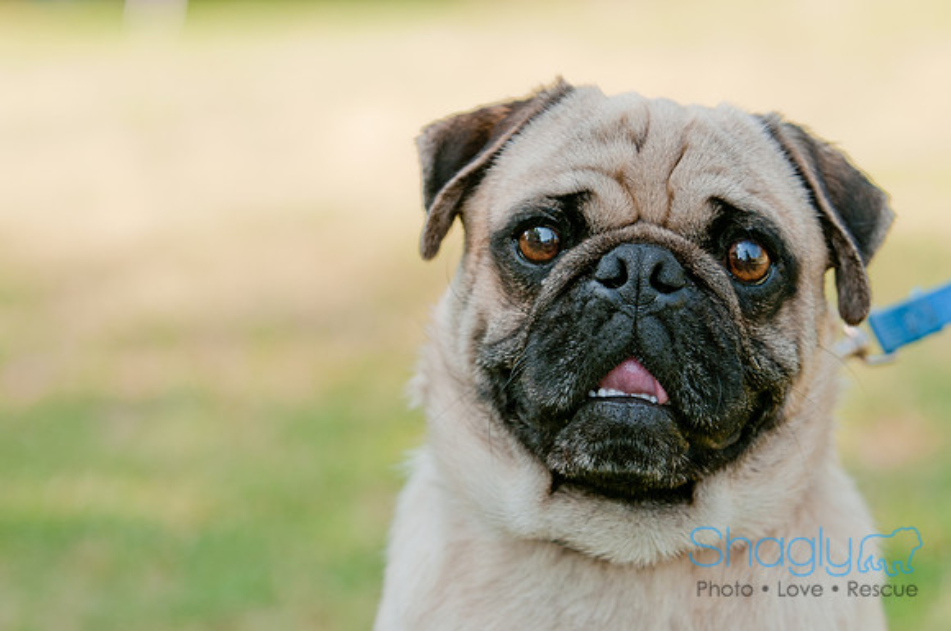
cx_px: 476
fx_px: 3640
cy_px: 316
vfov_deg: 9.9
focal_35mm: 138
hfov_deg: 14.9
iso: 200
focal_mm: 92
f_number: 5
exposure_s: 1/250
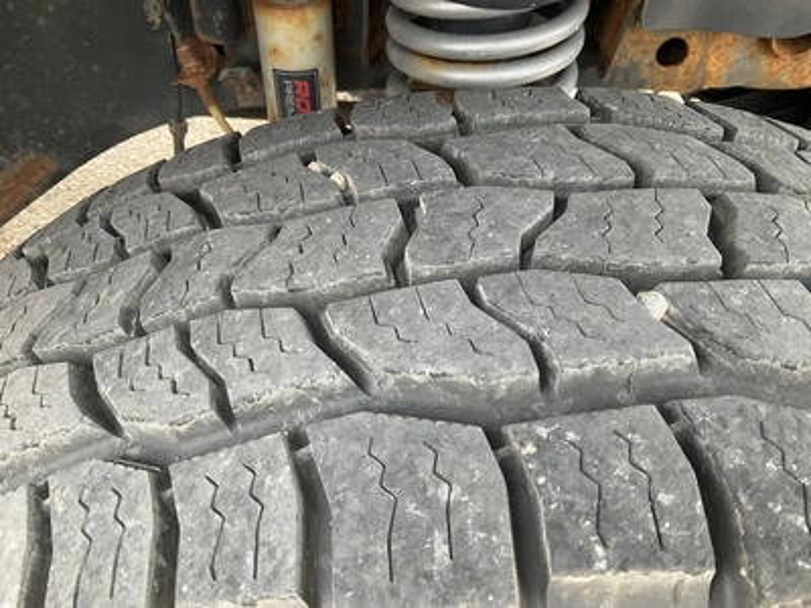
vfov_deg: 48.2
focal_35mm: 29
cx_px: 406
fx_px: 679
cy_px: 304
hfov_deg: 61.7
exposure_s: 1/122
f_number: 1.8
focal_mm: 3
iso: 64
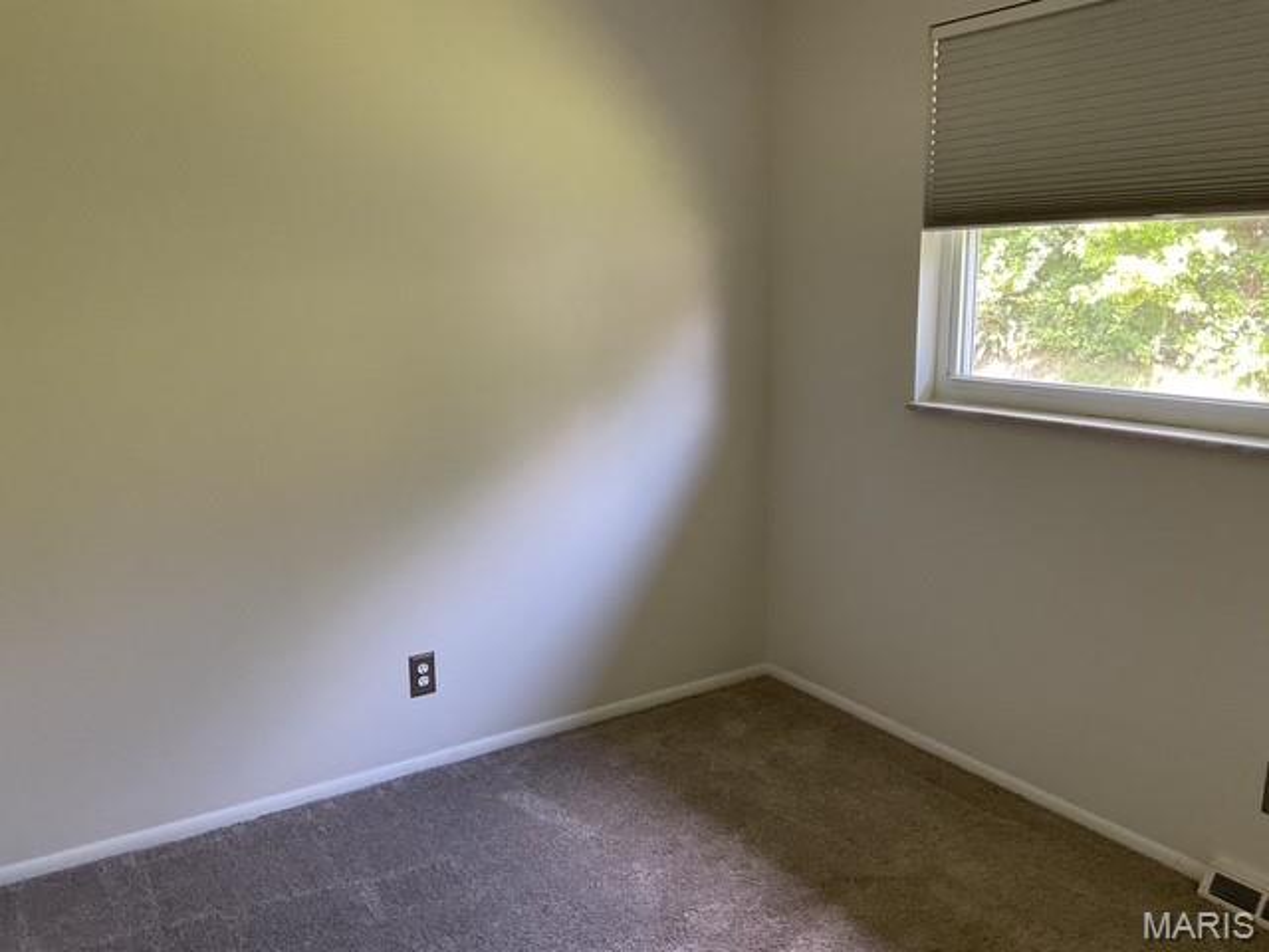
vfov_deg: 48.2
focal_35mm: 29
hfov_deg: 61.7
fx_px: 1063
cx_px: 634
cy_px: 476
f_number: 1.8
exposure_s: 1/60
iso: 100
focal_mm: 3
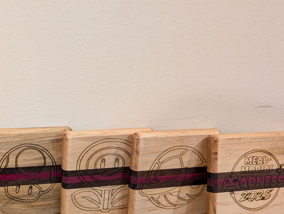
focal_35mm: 43
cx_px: 60
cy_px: 186
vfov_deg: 32.3
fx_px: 353
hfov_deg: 42.0
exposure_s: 1/24
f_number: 1.68
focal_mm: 6.9
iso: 361
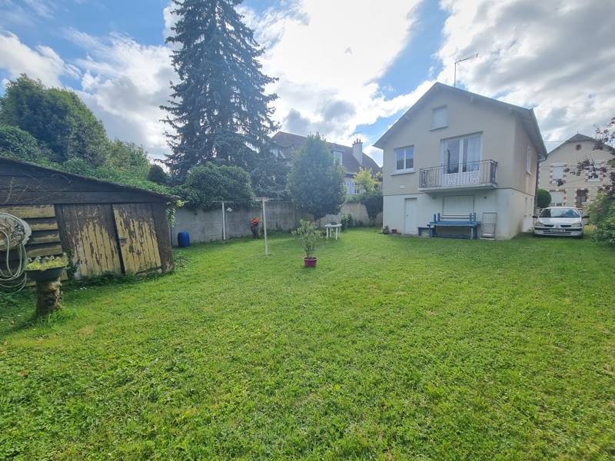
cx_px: 308
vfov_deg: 89.9
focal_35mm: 13
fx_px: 231
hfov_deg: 106.2
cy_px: 230
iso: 50
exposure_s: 1/444
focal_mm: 2.2
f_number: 2.2
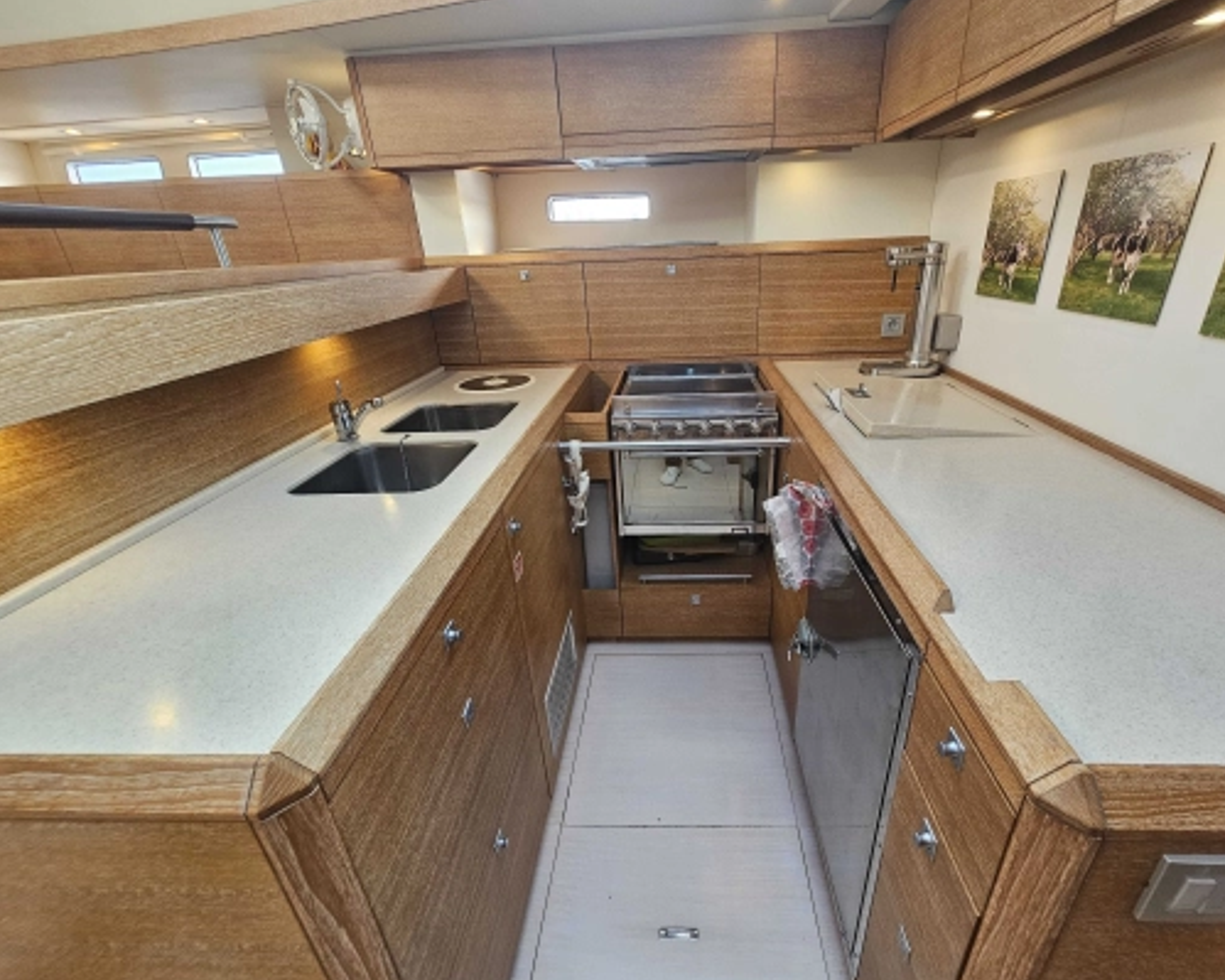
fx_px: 507
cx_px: 653
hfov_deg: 100.6
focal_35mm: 14
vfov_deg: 88.0
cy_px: 497
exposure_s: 1/70.8
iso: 125
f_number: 2.2
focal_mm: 2.2
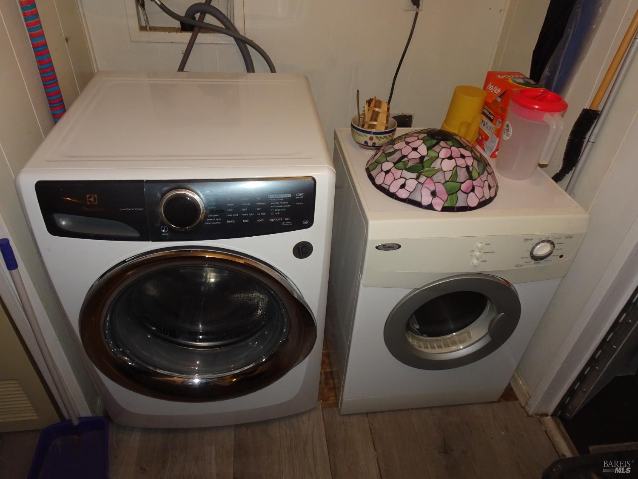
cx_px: 319
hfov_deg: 71.6
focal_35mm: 24
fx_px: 442
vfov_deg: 56.8
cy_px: 240
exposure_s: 1/30
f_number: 3.5
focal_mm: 4.1
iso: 200
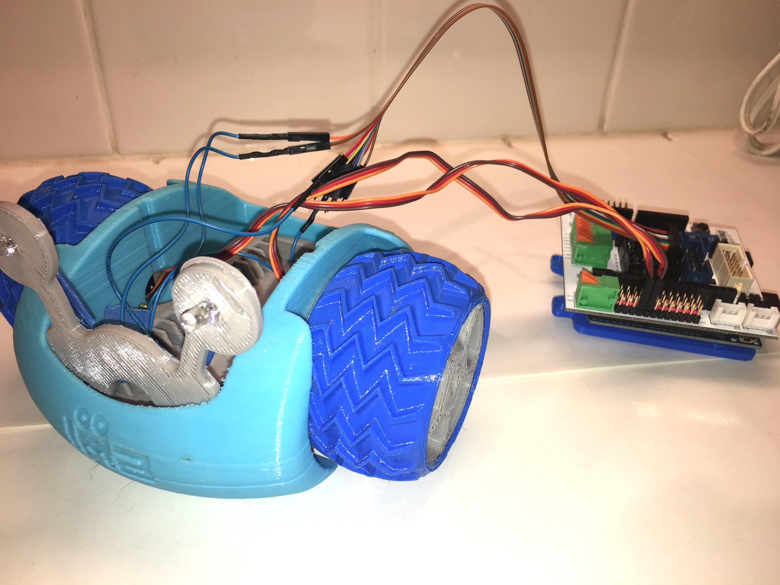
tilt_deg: -34.4
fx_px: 653
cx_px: 390
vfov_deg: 48.2
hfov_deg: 61.7
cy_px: 292
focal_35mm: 29
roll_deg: -1.9
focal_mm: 4.15
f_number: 2.2
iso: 25
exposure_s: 1/96
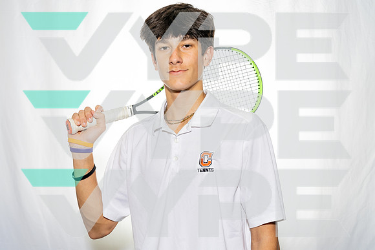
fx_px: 494
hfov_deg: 41.6
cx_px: 188
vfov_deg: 28.4
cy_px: 125
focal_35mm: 47
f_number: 8
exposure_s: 1/250
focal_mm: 47
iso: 100
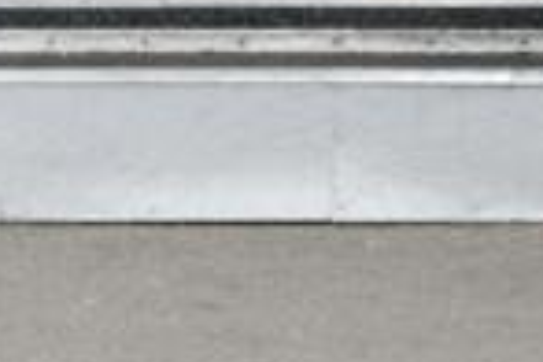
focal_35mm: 255
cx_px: 1276
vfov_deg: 5.3
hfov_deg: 7.6
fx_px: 3846
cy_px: -196
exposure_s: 1/125
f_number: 5.6
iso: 400
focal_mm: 50
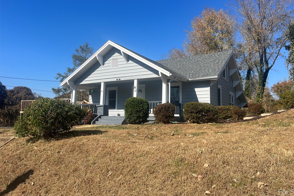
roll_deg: -1.0
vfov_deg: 46.4
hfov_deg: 65.5
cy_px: 92
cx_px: 152
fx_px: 229
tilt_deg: +7.5
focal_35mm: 28
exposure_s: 1/3311
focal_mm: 5.1
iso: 50
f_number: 1.6
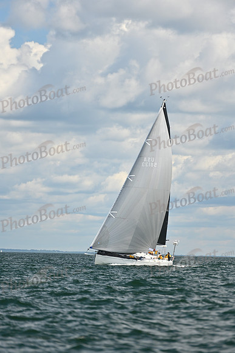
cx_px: 118
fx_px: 1957
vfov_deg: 10.3
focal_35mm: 200
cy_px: 176
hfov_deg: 6.9
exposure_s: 1/2000
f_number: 2.8
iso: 250
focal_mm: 200
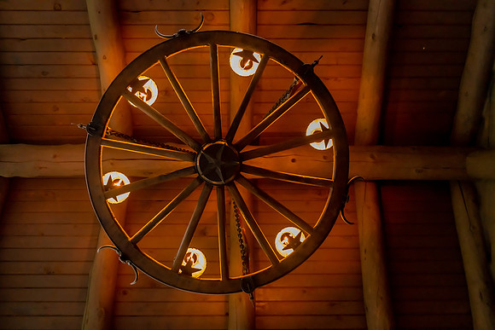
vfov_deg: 38.9
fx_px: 468
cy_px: 165
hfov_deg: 55.8
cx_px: 248
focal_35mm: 34
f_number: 3.2
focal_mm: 34
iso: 4000
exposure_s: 1/100
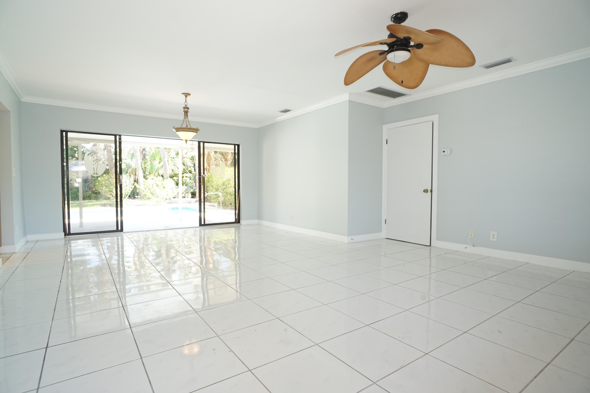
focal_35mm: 24
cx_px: 295
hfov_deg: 73.7
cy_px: 196
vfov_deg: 53.1
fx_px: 393
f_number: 6.3
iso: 640
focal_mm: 16
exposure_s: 1/80
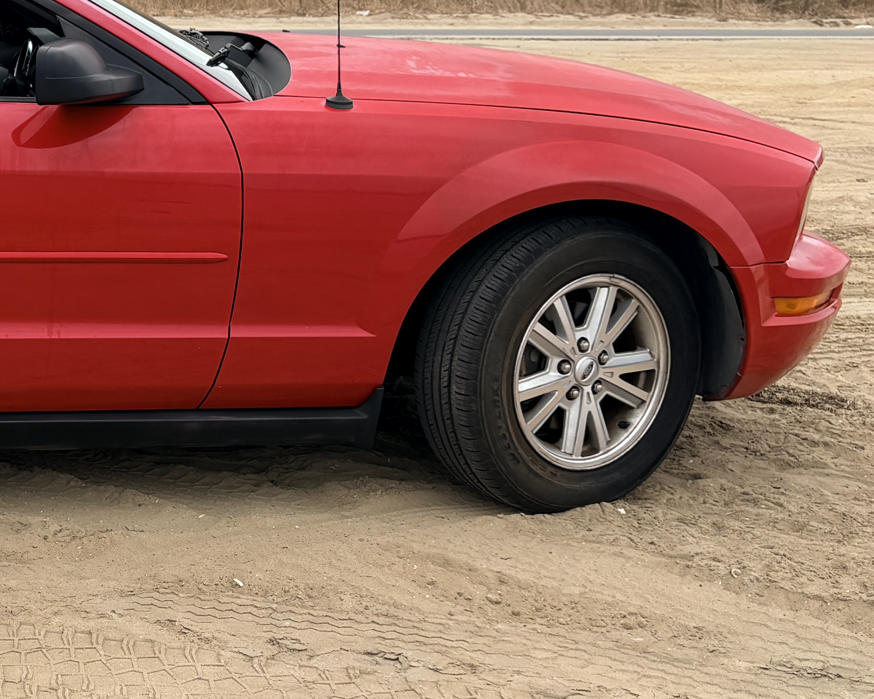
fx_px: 1759
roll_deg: -0.5
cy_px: 256
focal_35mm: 68
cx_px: -114
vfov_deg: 22.4
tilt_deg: -6.3
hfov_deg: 25.6
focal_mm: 5.96
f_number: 1.6
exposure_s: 1/4065
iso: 50
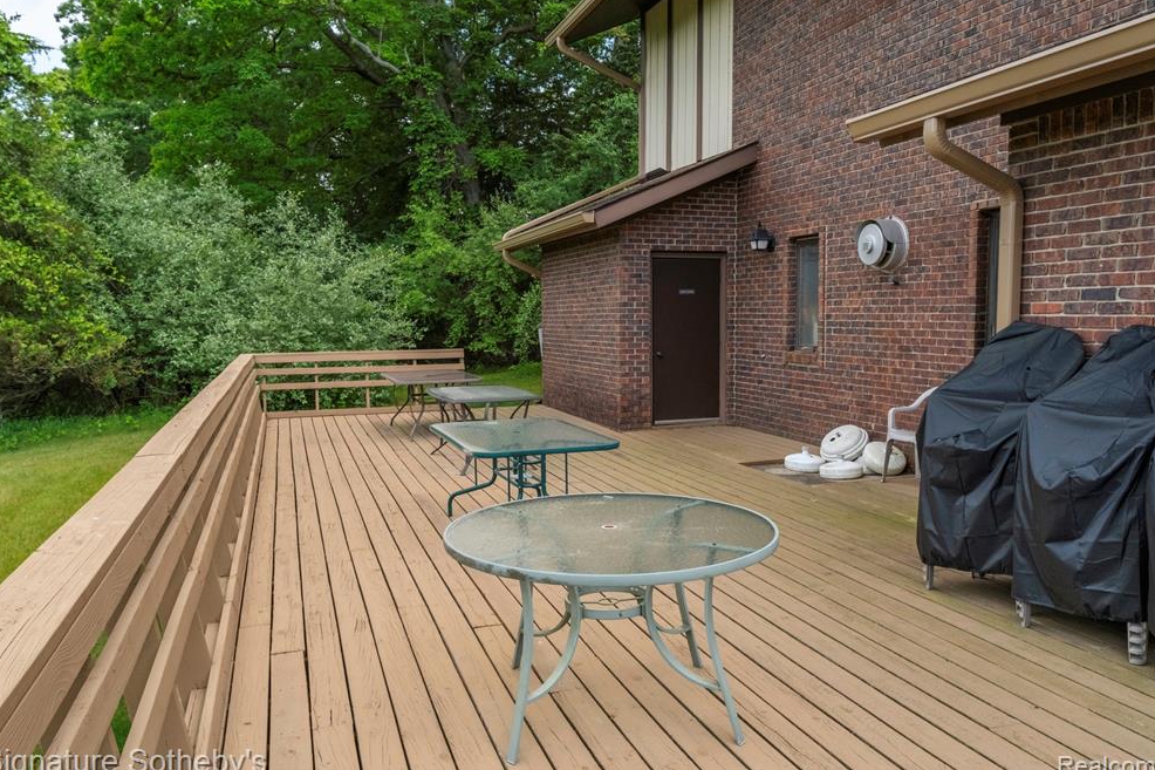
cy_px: 384
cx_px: 576
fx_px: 866
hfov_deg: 67.4
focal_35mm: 27
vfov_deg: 47.9
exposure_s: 1/250
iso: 640
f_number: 8
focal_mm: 17.3
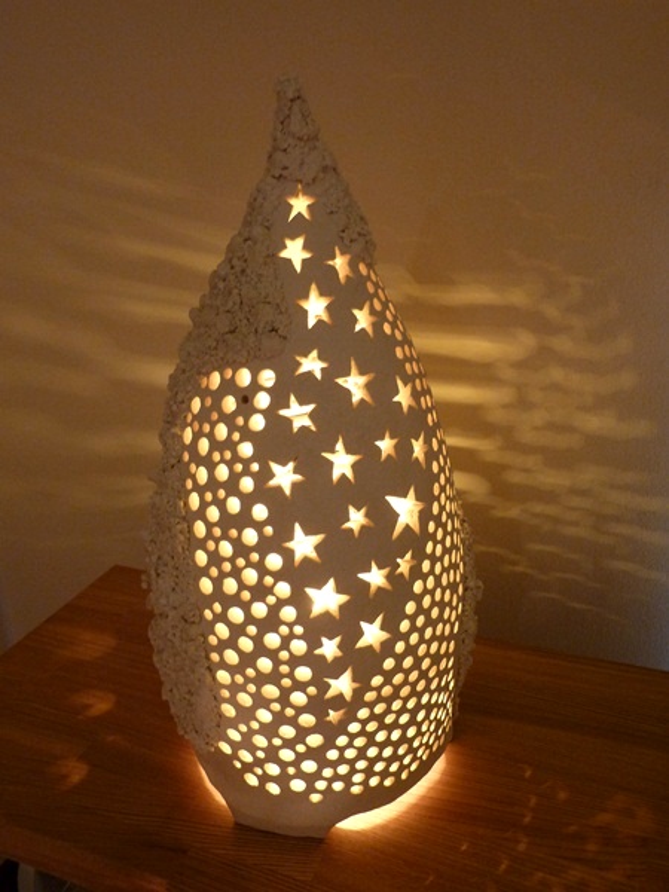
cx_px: 334
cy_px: 446
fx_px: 773
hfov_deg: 46.8
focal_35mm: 30
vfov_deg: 60.0
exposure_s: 1/30
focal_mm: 5
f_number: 3.4
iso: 250
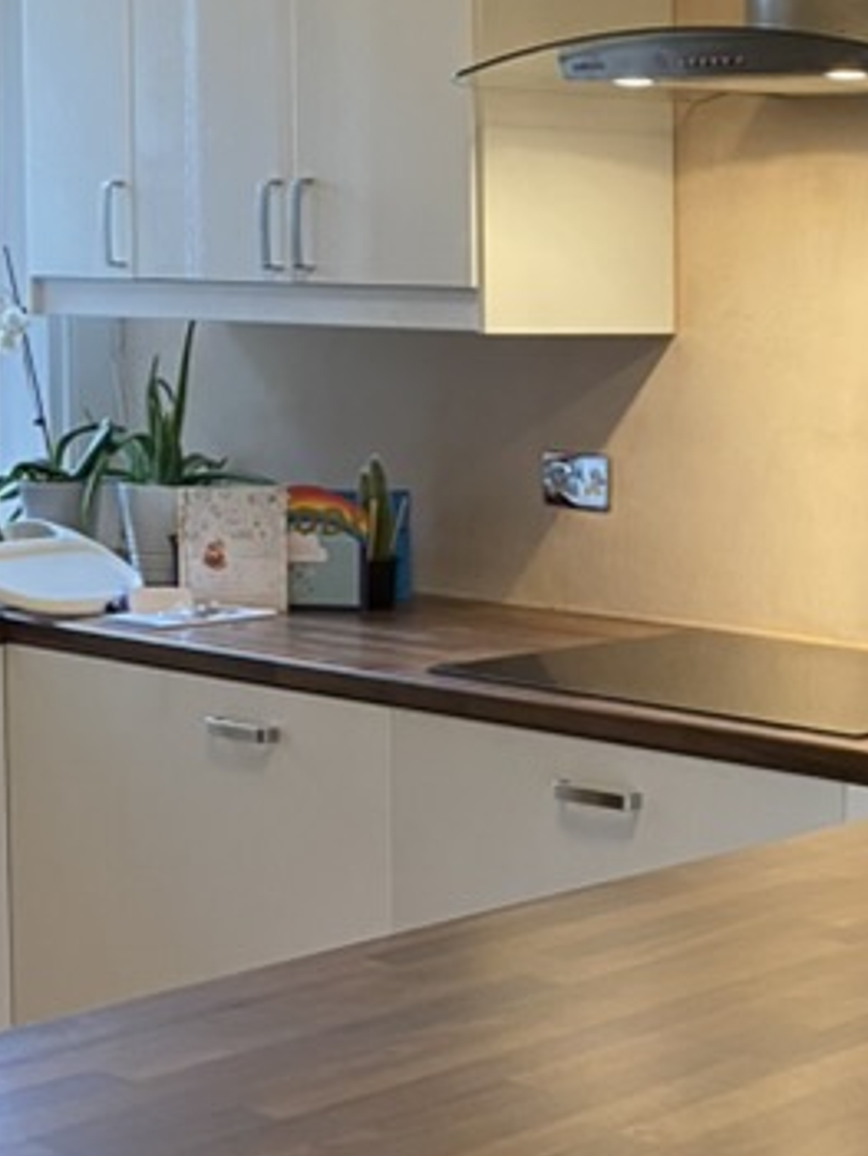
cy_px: 548
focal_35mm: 76
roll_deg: -0.7
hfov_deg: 18.3
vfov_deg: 25.6
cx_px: 1083
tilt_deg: -4.4
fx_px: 2538
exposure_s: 1/50
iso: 250
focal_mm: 4.25
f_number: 1.8
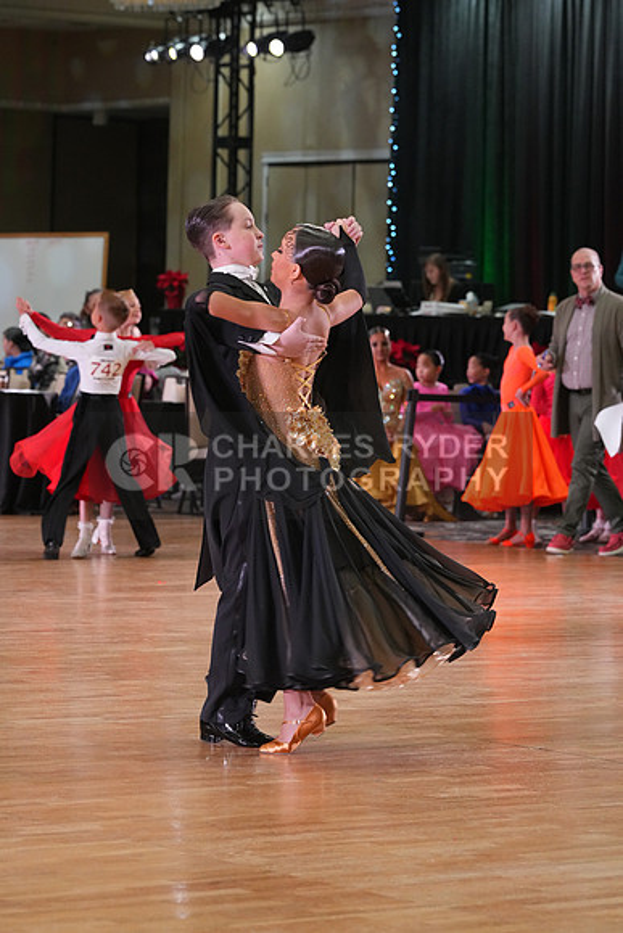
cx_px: 312
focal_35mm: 145
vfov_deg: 14.2
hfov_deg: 9.5
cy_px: 466
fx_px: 3761
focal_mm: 145
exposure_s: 1/200
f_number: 6.3
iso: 4000
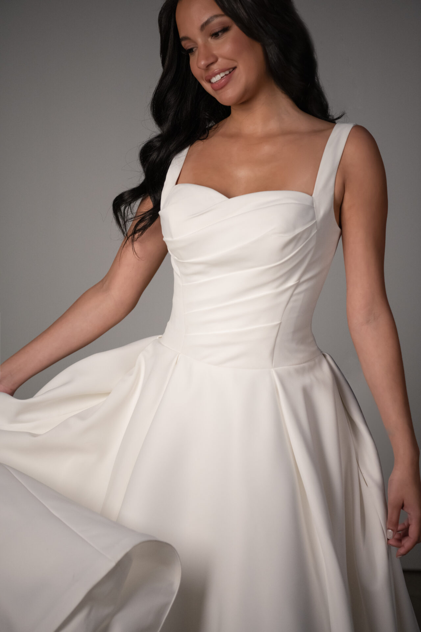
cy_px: 316
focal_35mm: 70
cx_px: 210
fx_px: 1228
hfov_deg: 19.5
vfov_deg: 28.8
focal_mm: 70
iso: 640
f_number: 2.8
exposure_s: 1/2500
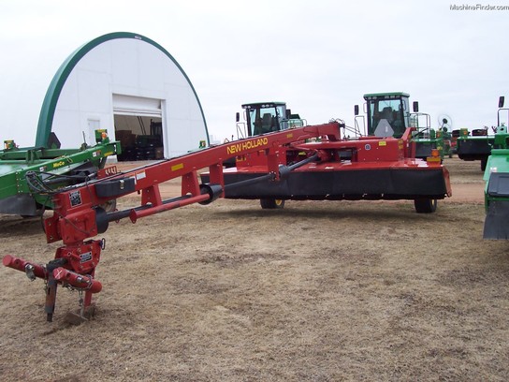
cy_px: 191
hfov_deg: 50.1
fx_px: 544
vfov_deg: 38.7
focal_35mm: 37
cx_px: 254
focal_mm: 5.6
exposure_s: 1/350
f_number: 2.8
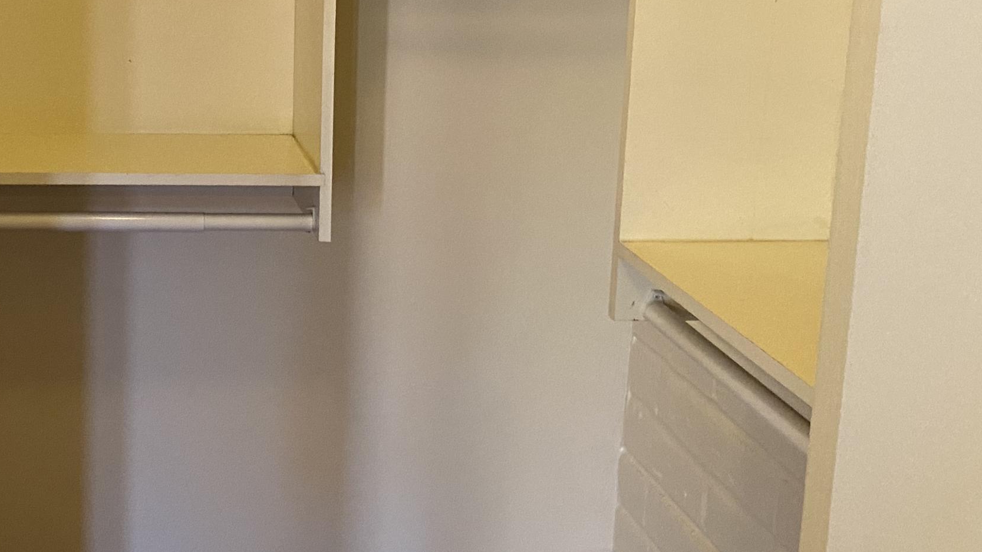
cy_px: 62
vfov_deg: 22.9
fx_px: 1328
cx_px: 159
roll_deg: -0.6
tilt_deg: -8.7
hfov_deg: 38.6
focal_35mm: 51
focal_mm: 4.25
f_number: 1.8
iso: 320
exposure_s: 1/60
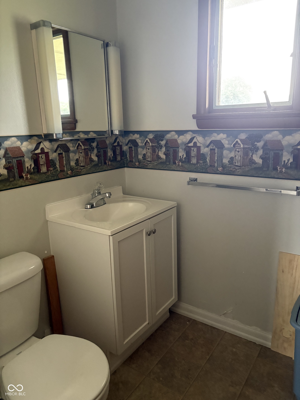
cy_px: 200
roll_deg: +0.9
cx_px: 150
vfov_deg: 67.3
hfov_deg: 53.1
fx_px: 300
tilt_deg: -15.7
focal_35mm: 26
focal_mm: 5.96
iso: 640
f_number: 1.6
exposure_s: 1/34
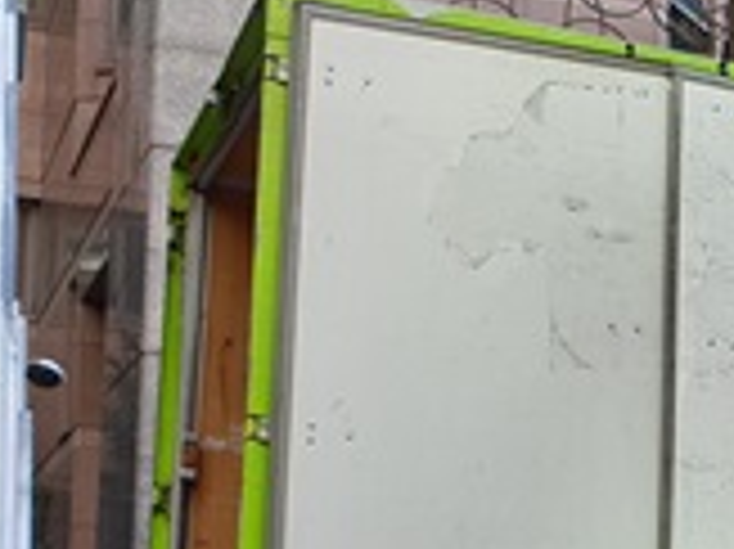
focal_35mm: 86
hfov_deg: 20.0
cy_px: 542
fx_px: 1822
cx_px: 1063
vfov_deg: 16.8
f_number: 2.4
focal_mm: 4.3
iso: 50
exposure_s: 1/338
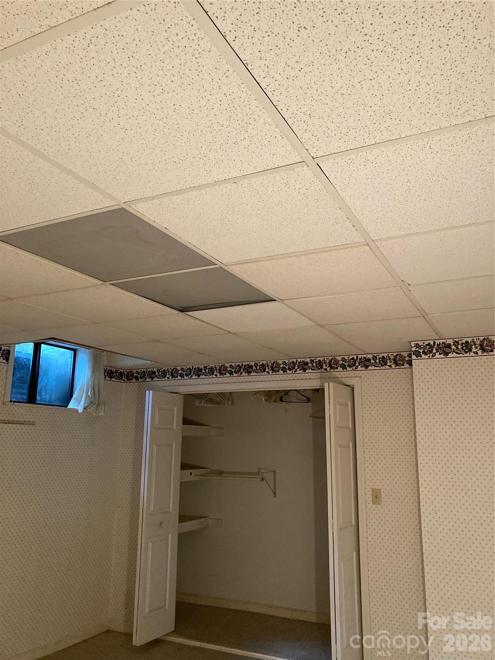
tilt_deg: +11.1
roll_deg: -0.1
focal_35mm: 28
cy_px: 330
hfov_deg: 49.7
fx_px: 534
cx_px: 248
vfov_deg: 63.4
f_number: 1.8
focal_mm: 3.99
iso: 250
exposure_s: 1/40
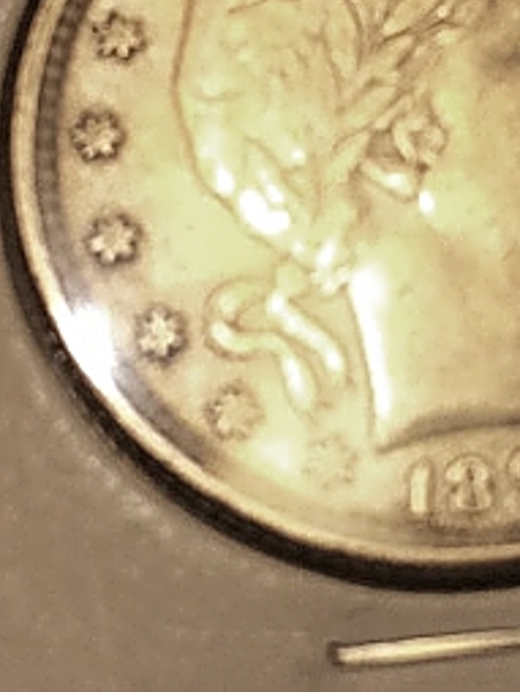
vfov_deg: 33.2
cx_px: 490
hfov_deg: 24.8
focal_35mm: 57
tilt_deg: -71.5
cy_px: 189
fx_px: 1140
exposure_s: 1/30
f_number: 2.2
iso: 64
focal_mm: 4.15
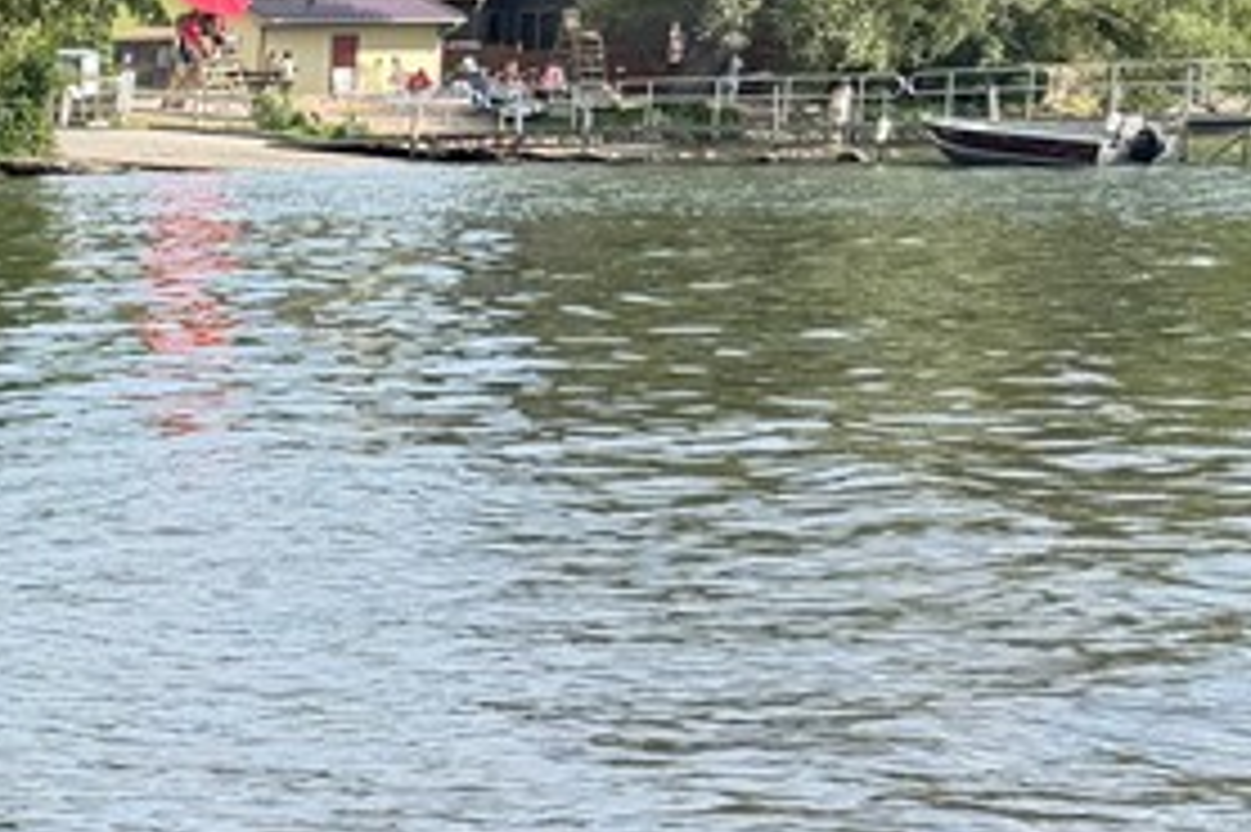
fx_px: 3195
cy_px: 661
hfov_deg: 17.6
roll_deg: +1.5
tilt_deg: -9.8
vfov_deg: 14.8
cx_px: -1044
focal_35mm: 92
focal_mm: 6.76
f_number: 1.78
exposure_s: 1/2169
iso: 80
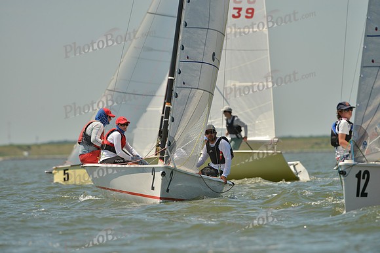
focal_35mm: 400
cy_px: 126
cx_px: 190
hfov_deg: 5.2
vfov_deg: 3.4
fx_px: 4223
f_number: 6.3
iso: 200
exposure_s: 1/1250
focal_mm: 400
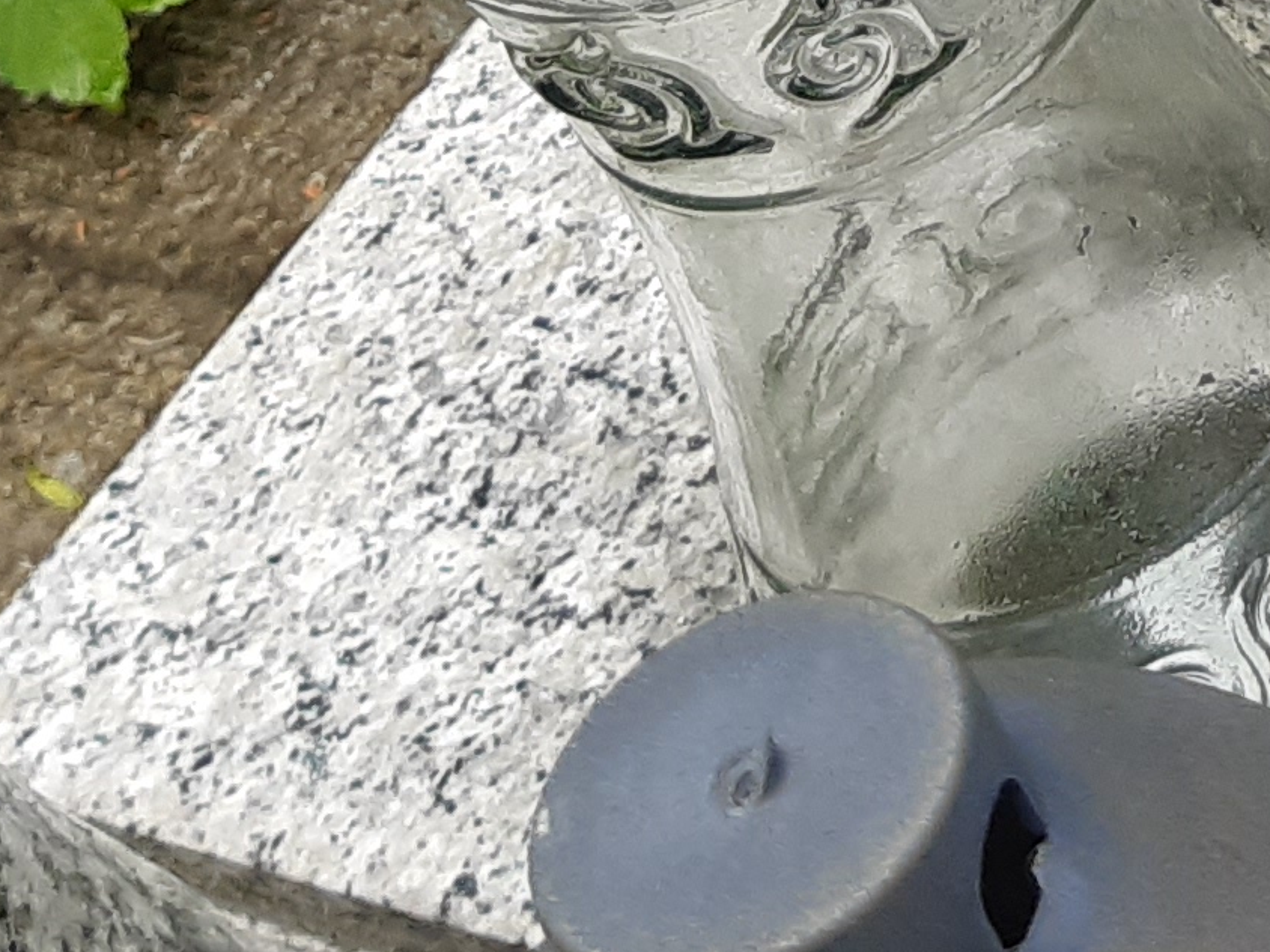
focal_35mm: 142
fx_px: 5210
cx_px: 2183
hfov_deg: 12.8
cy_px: -1107
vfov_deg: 9.6
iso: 40
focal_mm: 3.92
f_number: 1.7
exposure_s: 1/321
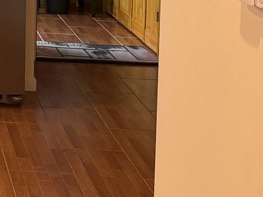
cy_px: -107
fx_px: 706
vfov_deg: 14.7
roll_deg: +0.0
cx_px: -193
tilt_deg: -3.8
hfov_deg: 17.6
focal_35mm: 93
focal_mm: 6.76
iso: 250
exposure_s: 1/120
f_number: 1.78
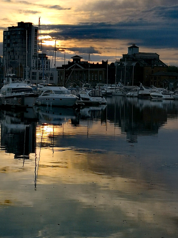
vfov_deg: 26.5
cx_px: 49
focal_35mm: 73
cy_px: 72
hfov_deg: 20.1
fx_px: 500
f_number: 1.6
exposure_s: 1/1912
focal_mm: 3.95
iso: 50
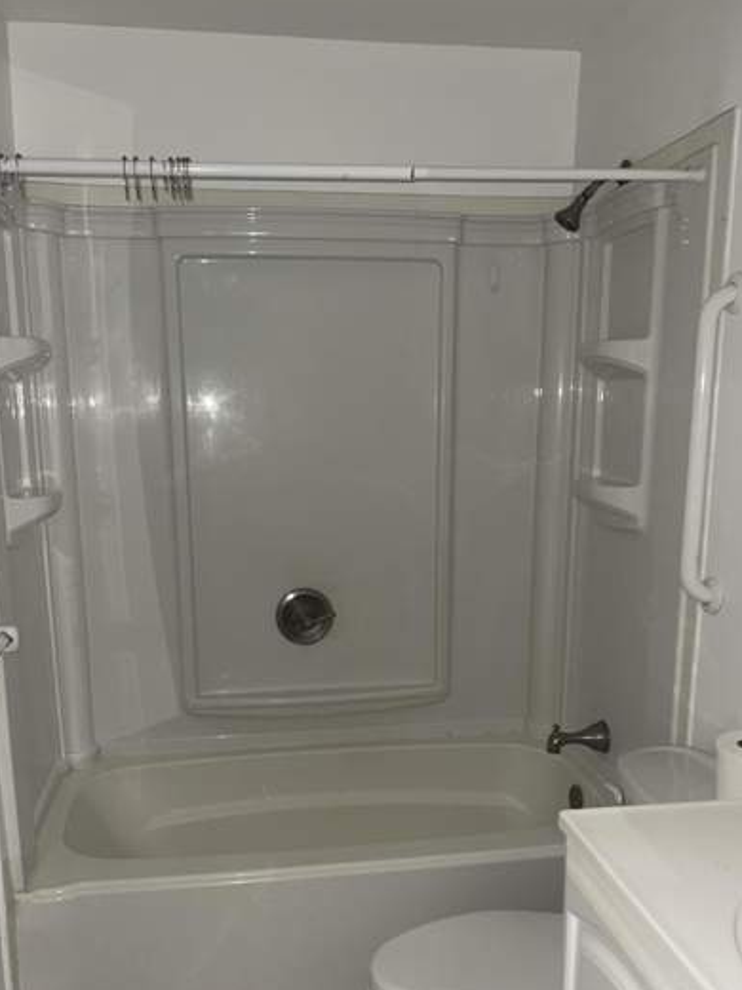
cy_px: 586
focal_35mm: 32
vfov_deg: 56.4
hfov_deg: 44.1
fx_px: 915
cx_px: 354
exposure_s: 1/19
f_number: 1.5
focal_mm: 5.7
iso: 32
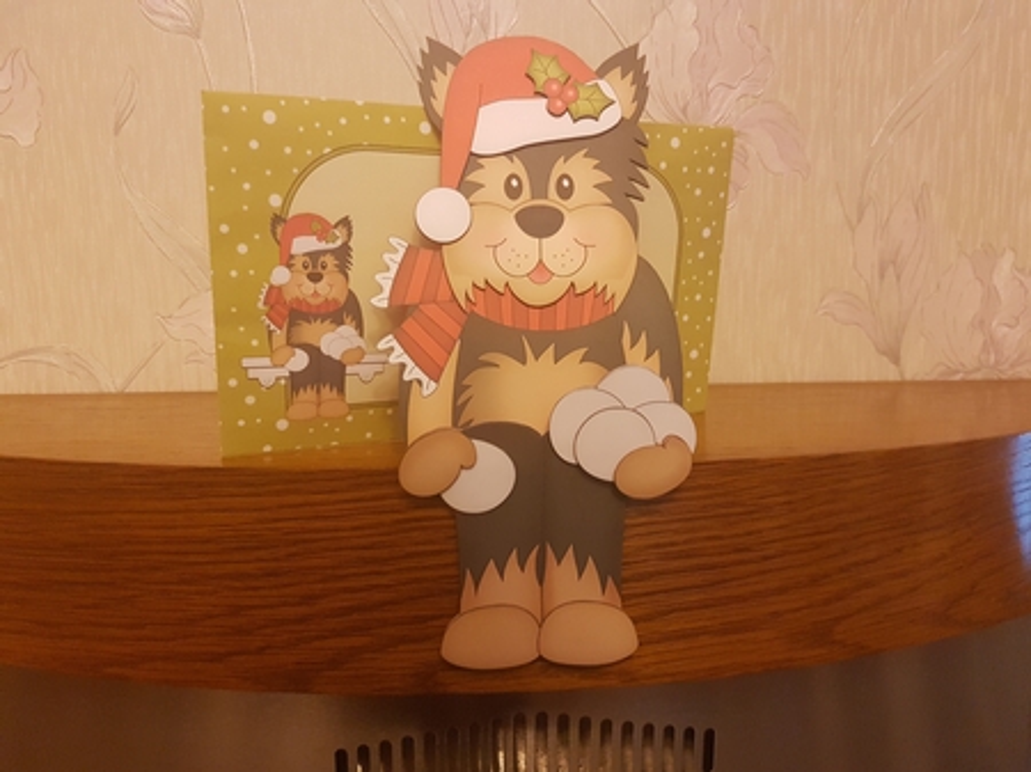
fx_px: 774
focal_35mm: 26
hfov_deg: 67.3
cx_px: 516
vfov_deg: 53.0
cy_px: 386
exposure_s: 1/17
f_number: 1.7
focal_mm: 4.2
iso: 250
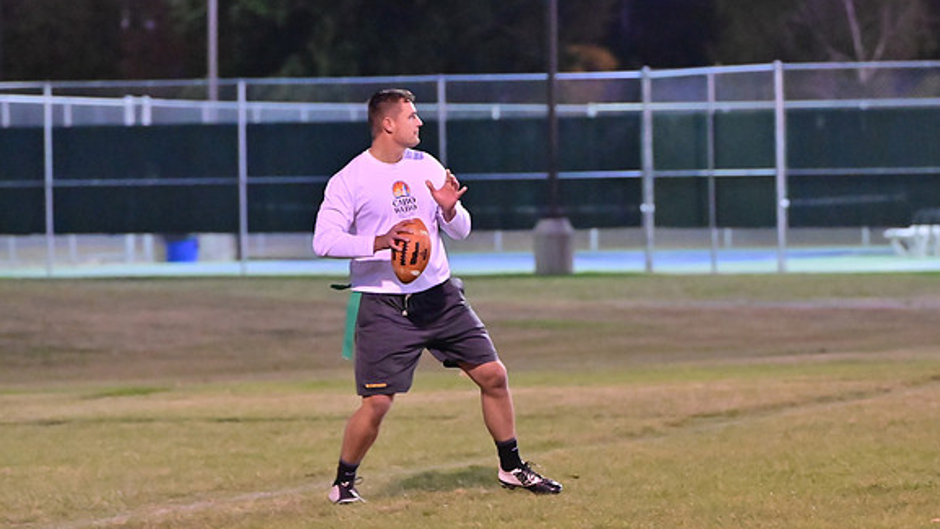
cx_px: 471
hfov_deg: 9.1
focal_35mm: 237
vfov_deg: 5.1
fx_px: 5909
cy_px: 284
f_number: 4
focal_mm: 150
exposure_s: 1/400
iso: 6400
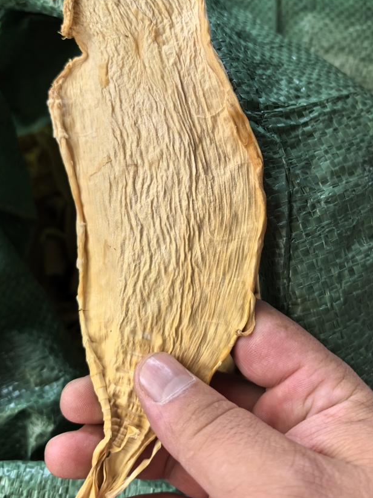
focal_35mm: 35
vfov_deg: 52.3
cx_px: 170
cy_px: 198
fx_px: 503
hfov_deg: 40.7
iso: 1250
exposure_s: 1/1160
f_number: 2
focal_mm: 6.98
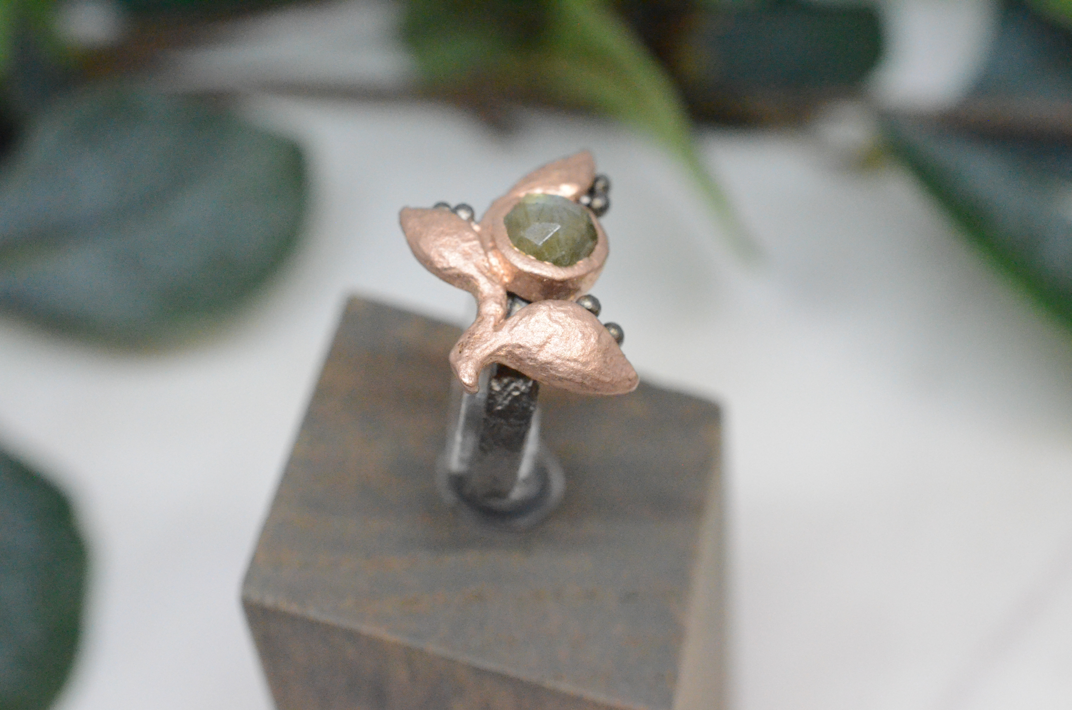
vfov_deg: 22.5
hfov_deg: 33.5
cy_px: 355
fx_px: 1783
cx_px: 536
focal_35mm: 60
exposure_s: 1/800
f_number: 8
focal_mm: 40
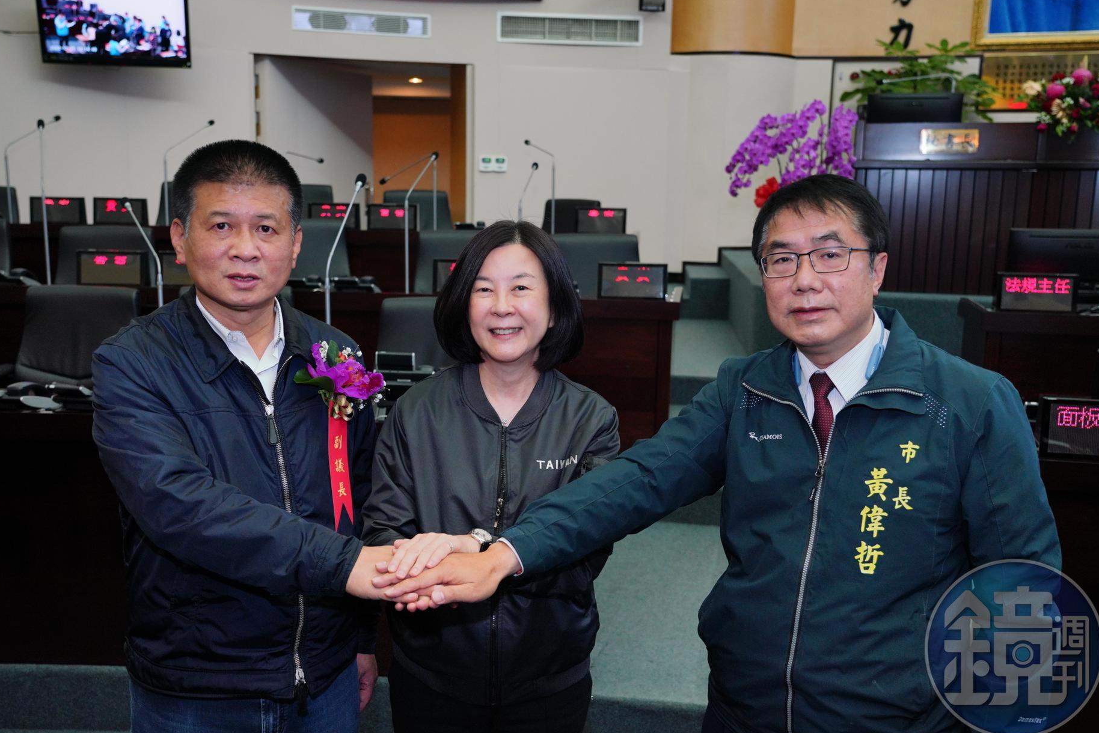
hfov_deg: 54.4
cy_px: 368
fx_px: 1069
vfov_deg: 37.9
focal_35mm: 35
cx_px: 534
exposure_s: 1/200
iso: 1600
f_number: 4.5
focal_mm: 32
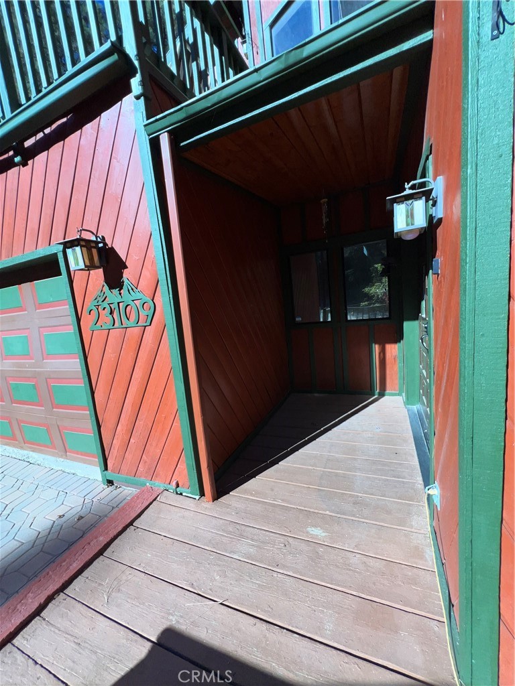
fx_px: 258
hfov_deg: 89.9
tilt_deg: -7.7
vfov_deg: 106.2
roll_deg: +6.4
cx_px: 258
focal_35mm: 13
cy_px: 343
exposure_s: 1/1698
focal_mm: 1.57
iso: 25
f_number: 1.8
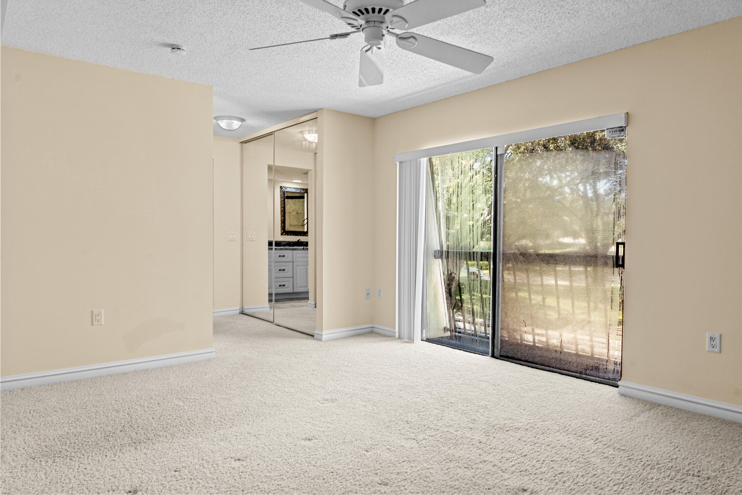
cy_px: 248
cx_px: 371
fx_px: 495
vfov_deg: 53.1
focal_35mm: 24
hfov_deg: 73.7
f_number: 8
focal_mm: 24
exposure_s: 1/8
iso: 100
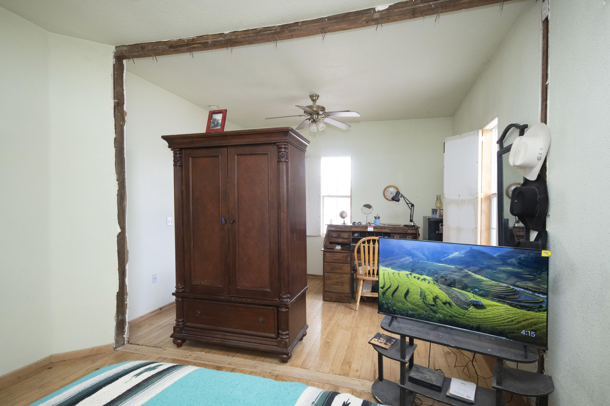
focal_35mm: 18
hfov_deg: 90.0
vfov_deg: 67.3
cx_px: 305
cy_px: 203
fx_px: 305
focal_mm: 12
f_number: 7.1
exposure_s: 1/60
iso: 1250
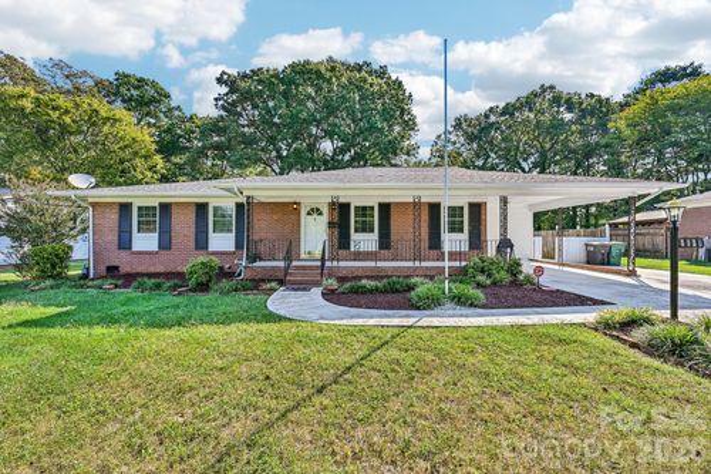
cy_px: 237
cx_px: 356
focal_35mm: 14
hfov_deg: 104.3
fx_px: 276
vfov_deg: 81.2
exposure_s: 1/125
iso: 100
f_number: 8
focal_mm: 14
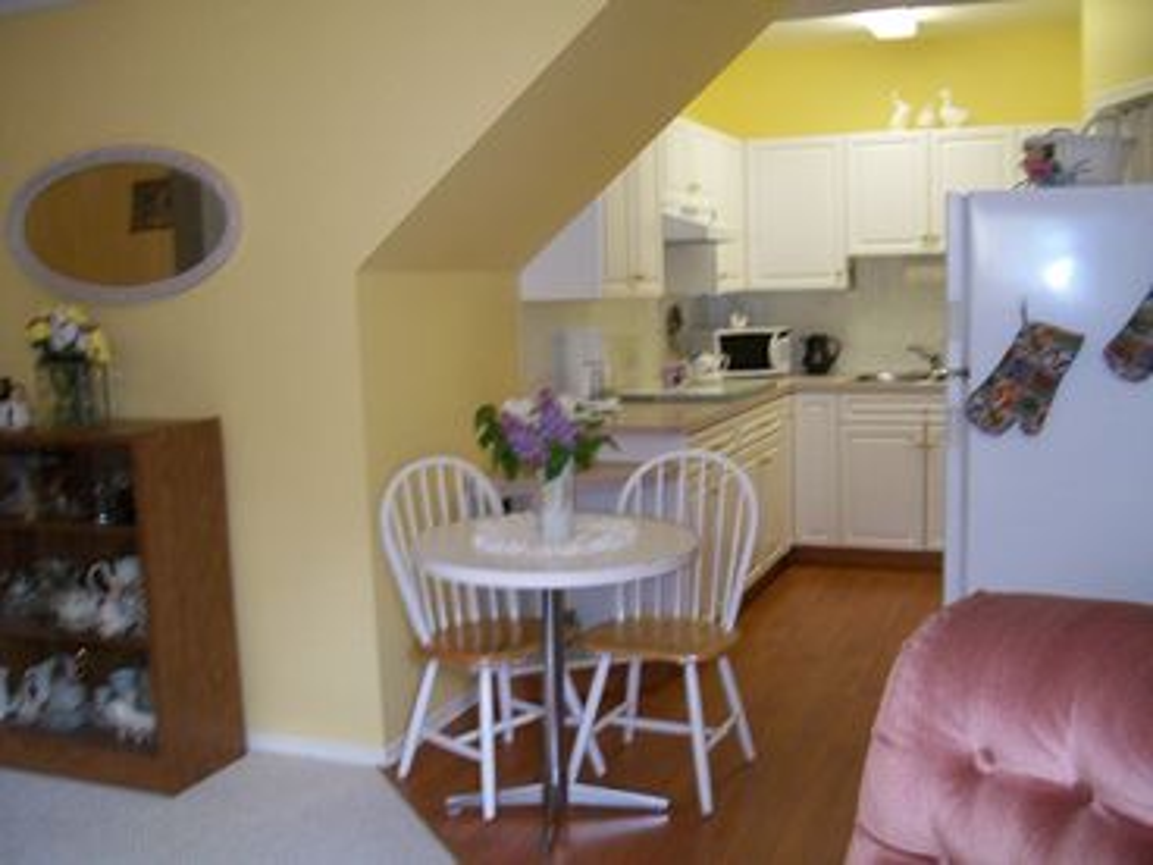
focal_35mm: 36
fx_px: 1199
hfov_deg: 51.4
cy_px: 432
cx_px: 576
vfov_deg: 39.7
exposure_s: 1/30
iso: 160
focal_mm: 6
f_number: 2.7
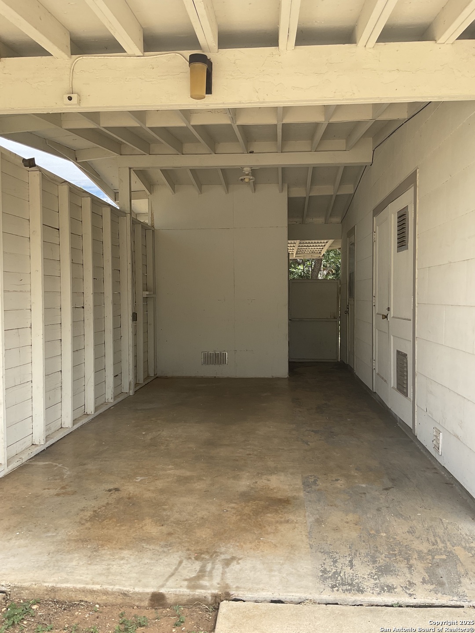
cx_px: 238
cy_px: 316
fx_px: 531
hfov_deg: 48.2
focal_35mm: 29
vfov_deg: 61.7
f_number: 1.8
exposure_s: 1/593
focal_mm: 3
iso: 16
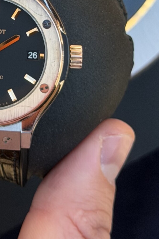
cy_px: 58
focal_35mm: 95
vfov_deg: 21.3
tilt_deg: -79.1
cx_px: -10
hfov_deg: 14.1
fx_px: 629
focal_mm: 6.76
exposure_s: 1/272
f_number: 1.78
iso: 80
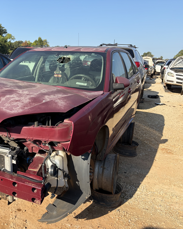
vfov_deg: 52.8
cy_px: 115
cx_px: 43
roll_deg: -2.1
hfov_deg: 41.9
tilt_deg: -9.1
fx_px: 230
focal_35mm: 34
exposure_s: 1/1901
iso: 50
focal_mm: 5.96
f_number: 1.6
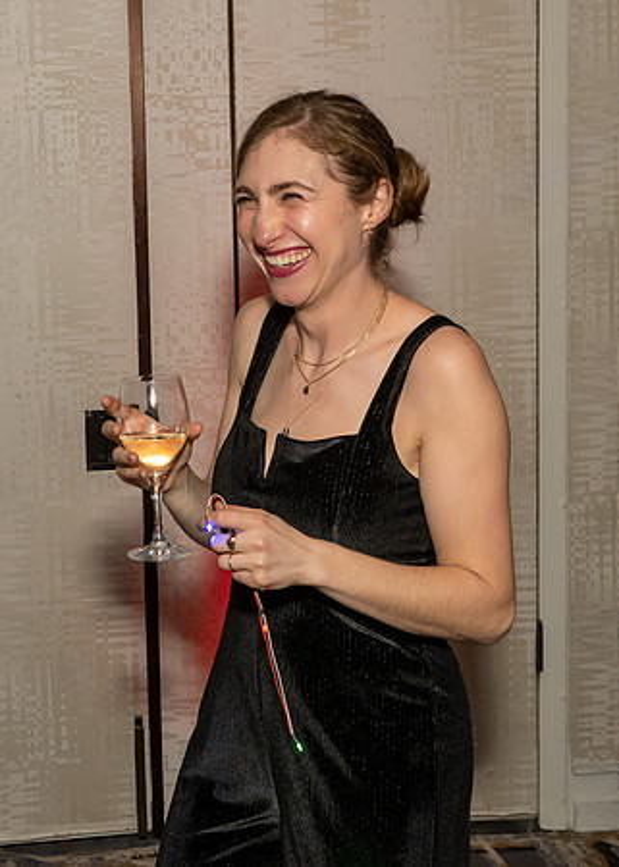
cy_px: 363
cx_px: 171
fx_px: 1577
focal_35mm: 64
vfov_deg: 30.7
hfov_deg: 22.0
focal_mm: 24
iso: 800
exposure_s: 1/250
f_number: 7.1
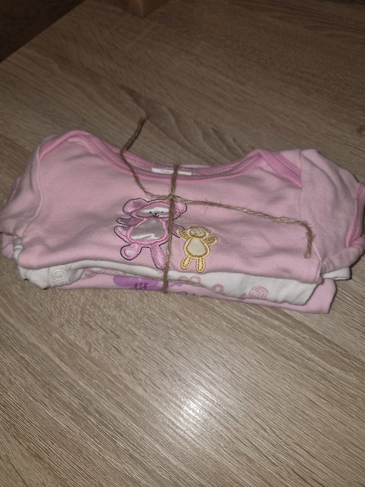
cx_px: 182
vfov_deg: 73.9
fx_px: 323
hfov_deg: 58.9
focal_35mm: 23
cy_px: 244
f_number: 1.8
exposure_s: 1/50
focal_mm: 5.4
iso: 80
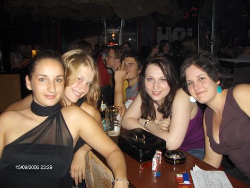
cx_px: 125
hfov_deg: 52.6
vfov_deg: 40.7
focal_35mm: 35
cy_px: 94
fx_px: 253
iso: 100
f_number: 2.6
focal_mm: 5.8
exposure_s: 1/60
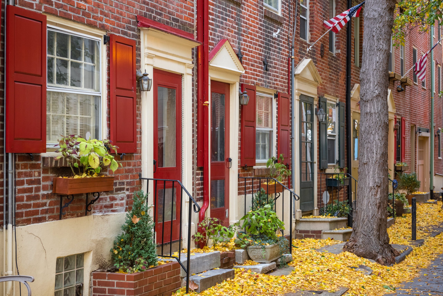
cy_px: 148
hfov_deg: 33.4
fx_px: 739
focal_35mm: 60
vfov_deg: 22.6
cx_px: 222
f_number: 6.3
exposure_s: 1/125
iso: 1400
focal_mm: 60
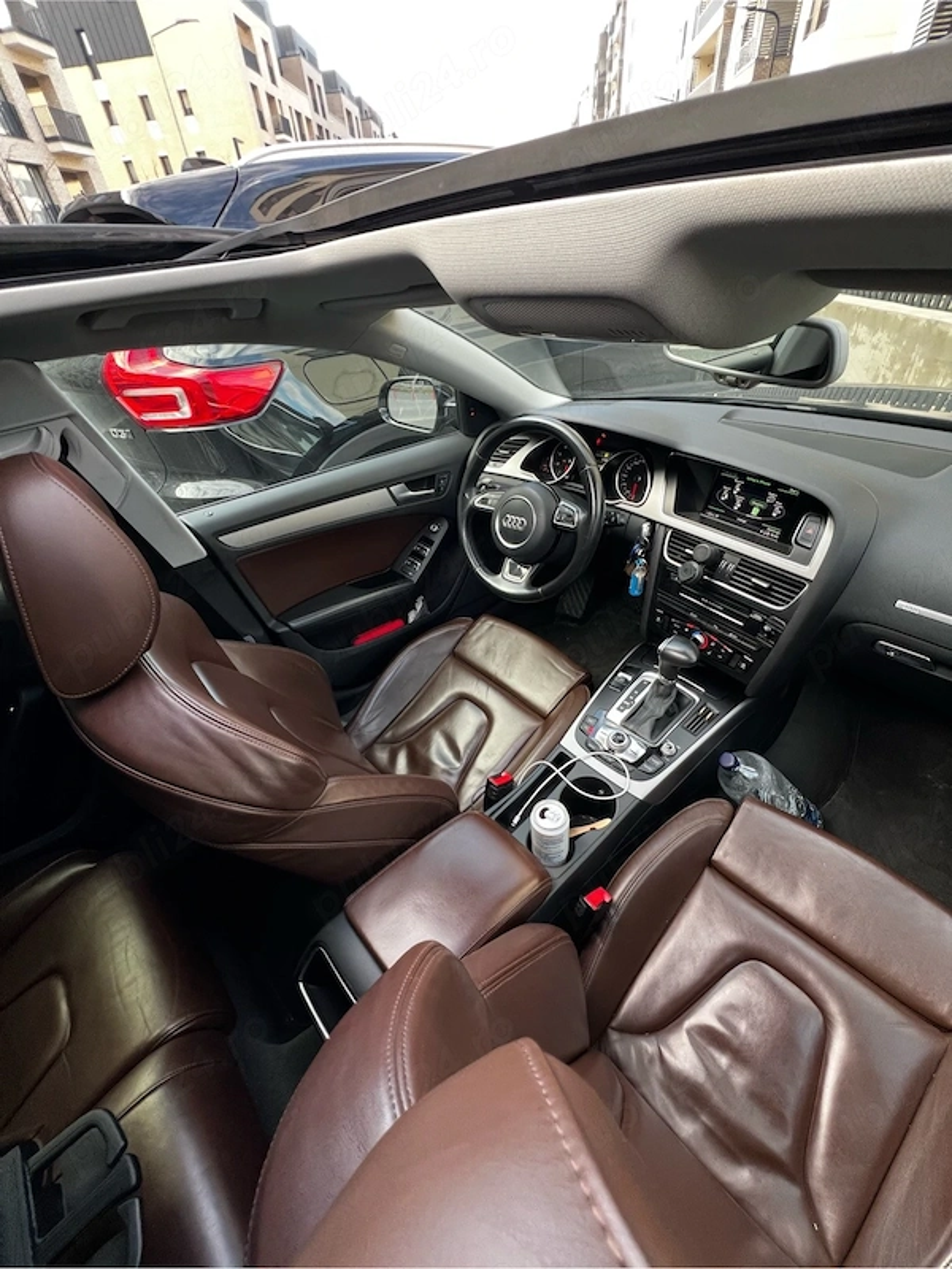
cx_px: 476
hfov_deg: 89.9
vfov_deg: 106.2
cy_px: 634
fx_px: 477
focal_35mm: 13
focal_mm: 1.57
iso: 160
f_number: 1.8
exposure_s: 1/99
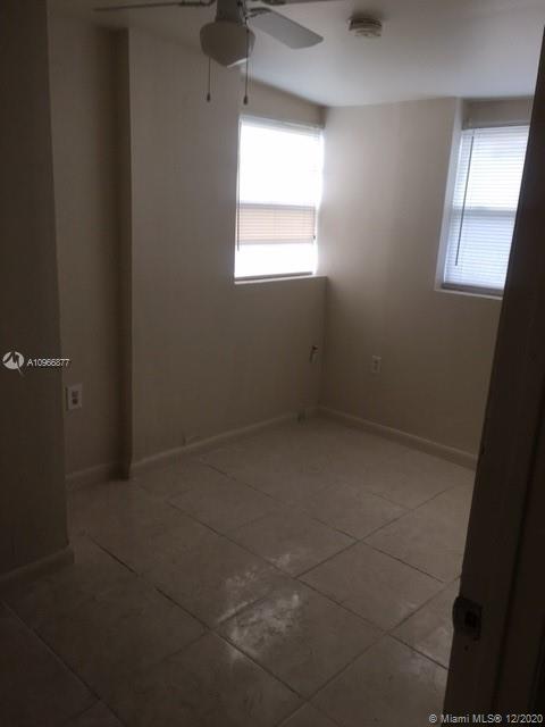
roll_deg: -5.1
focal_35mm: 29
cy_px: 364
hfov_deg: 48.2
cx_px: 272
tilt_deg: -14.9
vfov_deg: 61.7
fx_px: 609
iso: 32
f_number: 2.2
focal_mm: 4.15
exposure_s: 1/60
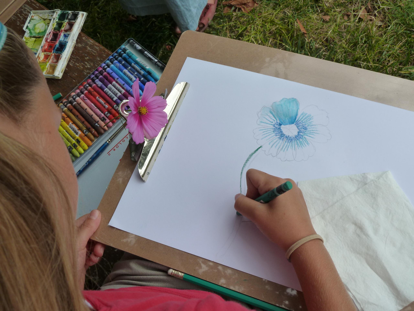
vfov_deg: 32.9
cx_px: 207
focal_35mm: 44
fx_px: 526
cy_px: 156
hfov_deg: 42.9
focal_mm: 7.3
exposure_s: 1/400
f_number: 4.5
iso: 125
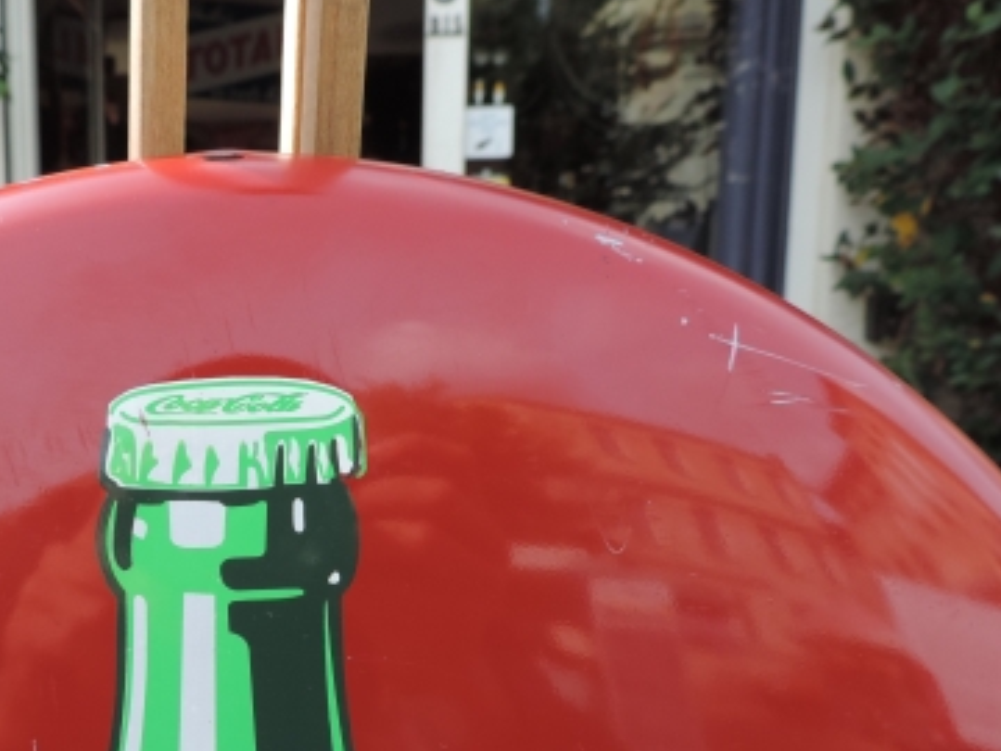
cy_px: 515
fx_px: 1157
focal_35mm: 40
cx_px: 245
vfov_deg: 35.5
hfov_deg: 45.1
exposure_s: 1/320
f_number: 3
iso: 80
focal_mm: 4.3
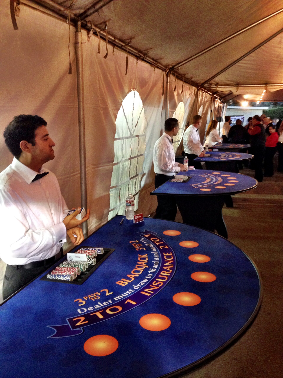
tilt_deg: -8.6
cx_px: 142
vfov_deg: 55.4
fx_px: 360
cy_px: 189
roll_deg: +0.0
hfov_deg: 42.9
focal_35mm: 33
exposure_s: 1/20
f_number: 2.4
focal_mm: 4.12
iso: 250
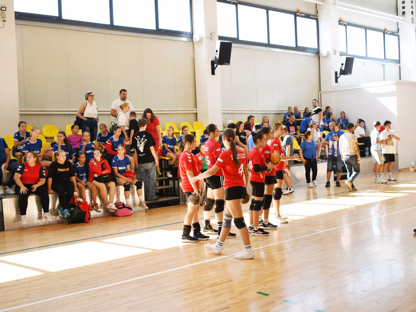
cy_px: 156
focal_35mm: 39
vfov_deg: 36.8
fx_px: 469
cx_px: 201
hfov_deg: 47.9
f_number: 4
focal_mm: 24
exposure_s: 1/250
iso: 500
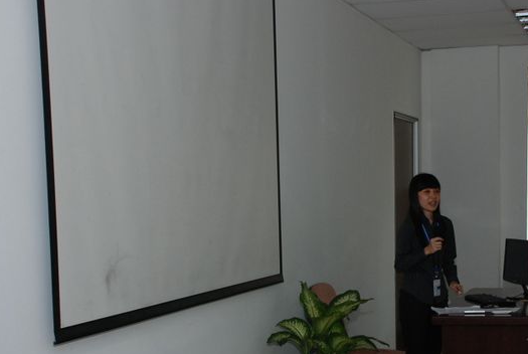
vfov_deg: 21.2
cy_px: 250
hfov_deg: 31.2
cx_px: 328
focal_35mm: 64
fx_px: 940
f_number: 7.1
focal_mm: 28
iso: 500
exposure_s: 1/60
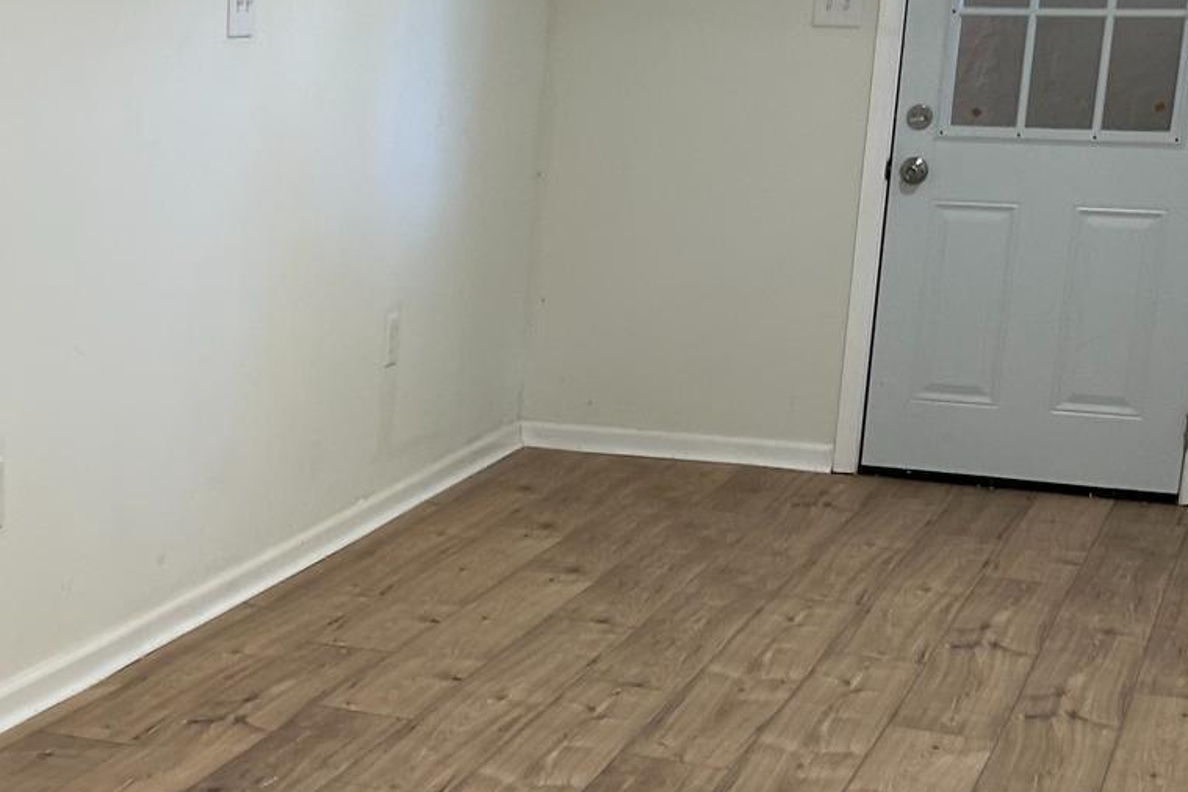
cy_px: 612
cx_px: 74
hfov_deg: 26.6
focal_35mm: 73
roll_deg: -0.9
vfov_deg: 18.5
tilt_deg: -14.4
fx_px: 2409
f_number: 1.5
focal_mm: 5.7
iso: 80
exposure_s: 1/60
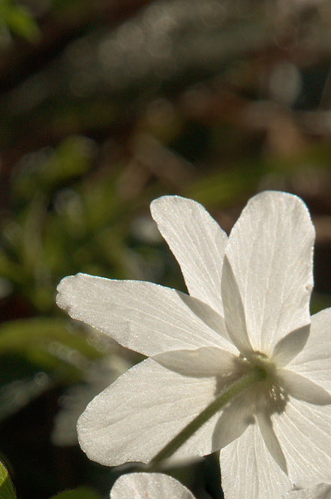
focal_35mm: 1085
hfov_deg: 1.3
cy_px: 578
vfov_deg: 1.9
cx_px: 242
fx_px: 15002
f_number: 16
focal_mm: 300
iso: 640
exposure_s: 1/400
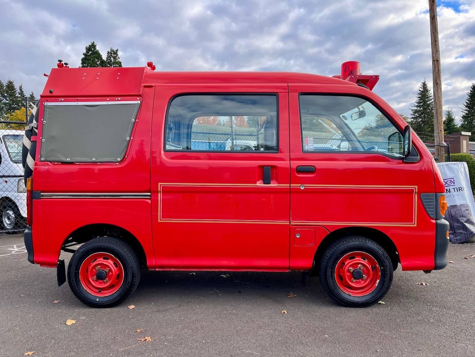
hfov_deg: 69.4
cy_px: 178
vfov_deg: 54.9
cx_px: 238
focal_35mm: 25
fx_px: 343
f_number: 1.6
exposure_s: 1/561
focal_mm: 5.1
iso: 32
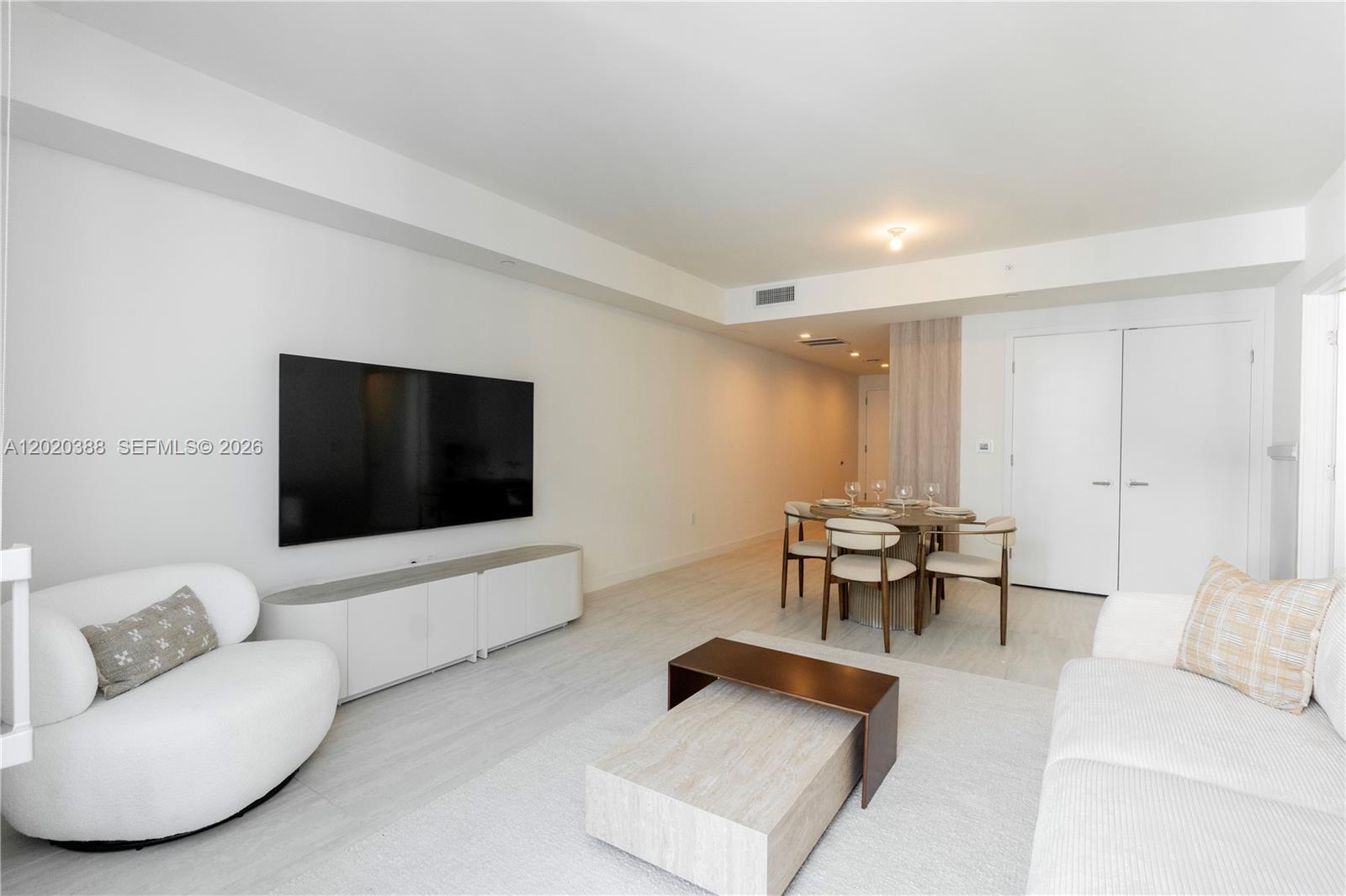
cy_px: 448
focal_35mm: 16
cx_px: 673
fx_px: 617
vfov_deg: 72.0
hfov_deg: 95.0
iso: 800
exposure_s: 1/30
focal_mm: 11
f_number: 8
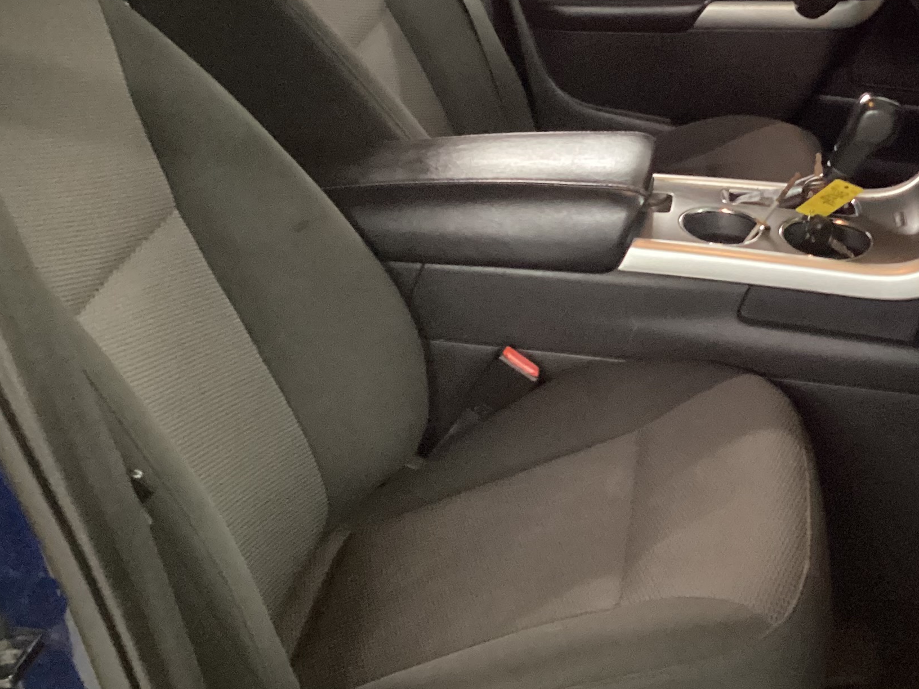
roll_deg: +2.2
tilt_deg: -23.6
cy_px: 222
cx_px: 771
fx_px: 1646
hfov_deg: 30.2
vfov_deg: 23.5
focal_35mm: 62
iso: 800
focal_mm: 3.3
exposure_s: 1/24
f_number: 2.4
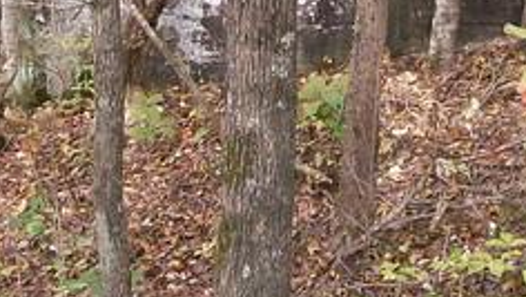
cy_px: -135
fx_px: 1647
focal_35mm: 118
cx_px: 210
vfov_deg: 10.0
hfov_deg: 18.1
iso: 140
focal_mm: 6
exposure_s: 1/103
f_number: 2.7
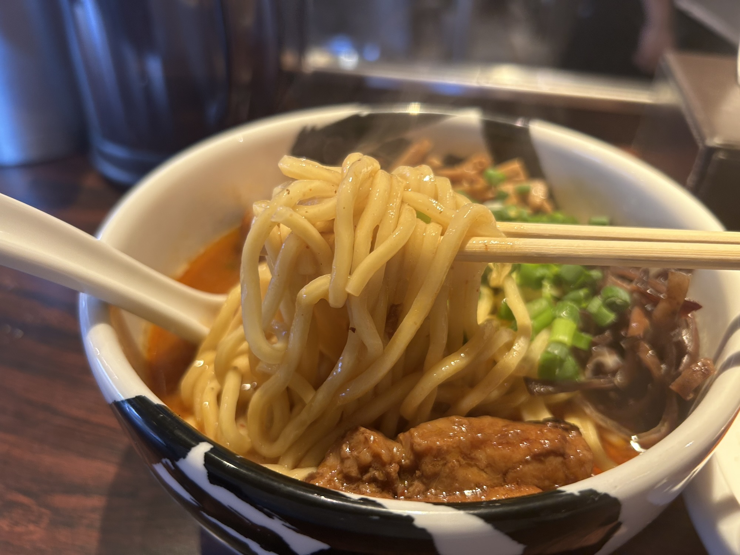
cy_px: 278
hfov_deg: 67.3
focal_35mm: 26
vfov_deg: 53.1
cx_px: 370
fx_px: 556
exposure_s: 1/50
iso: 80
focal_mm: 5.7
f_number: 1.5
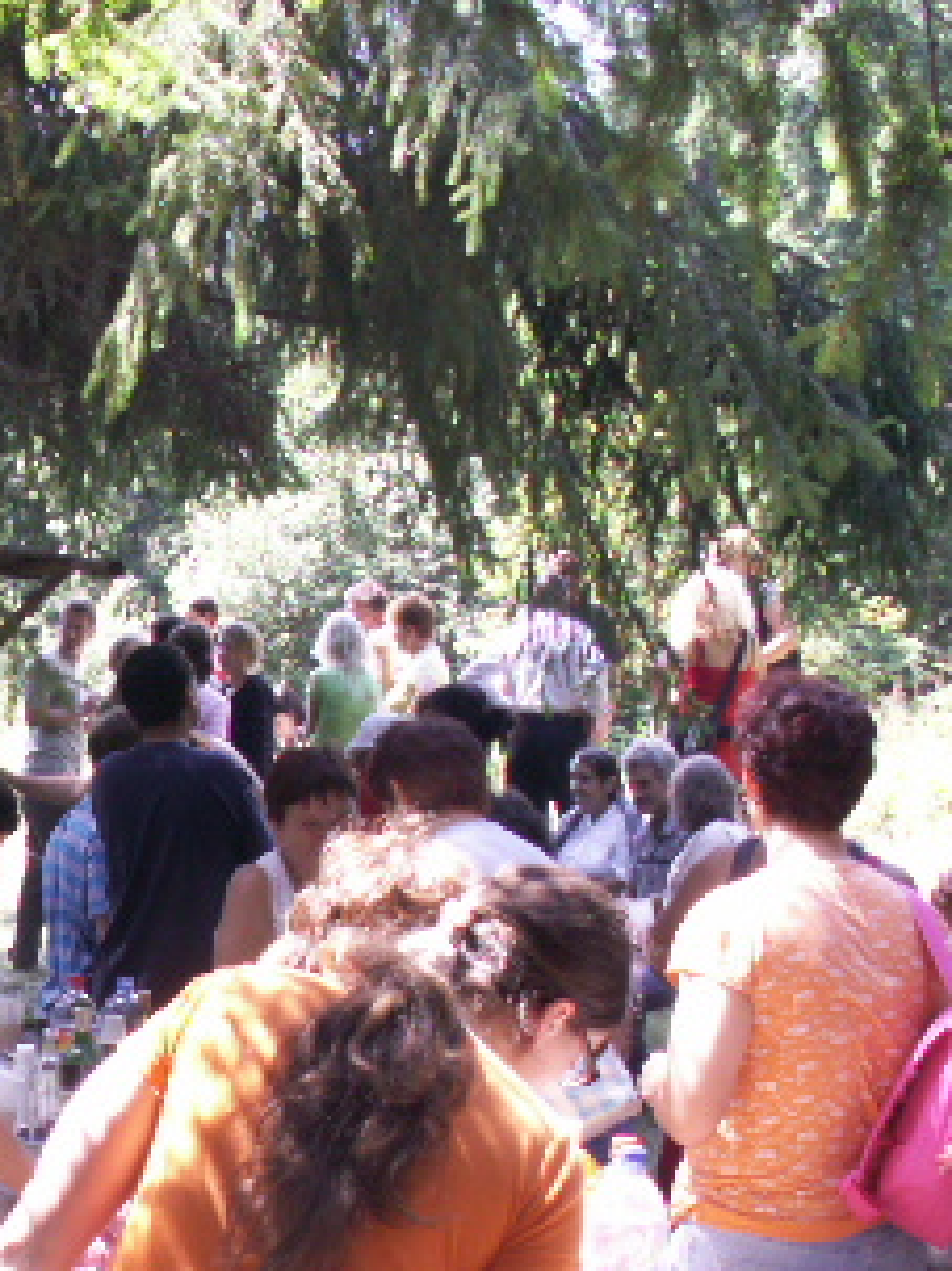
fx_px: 2715
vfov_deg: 26.1
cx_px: -235
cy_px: 898
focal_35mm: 74
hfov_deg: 18.7
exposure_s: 1/50
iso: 50
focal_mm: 5.86
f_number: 3.2
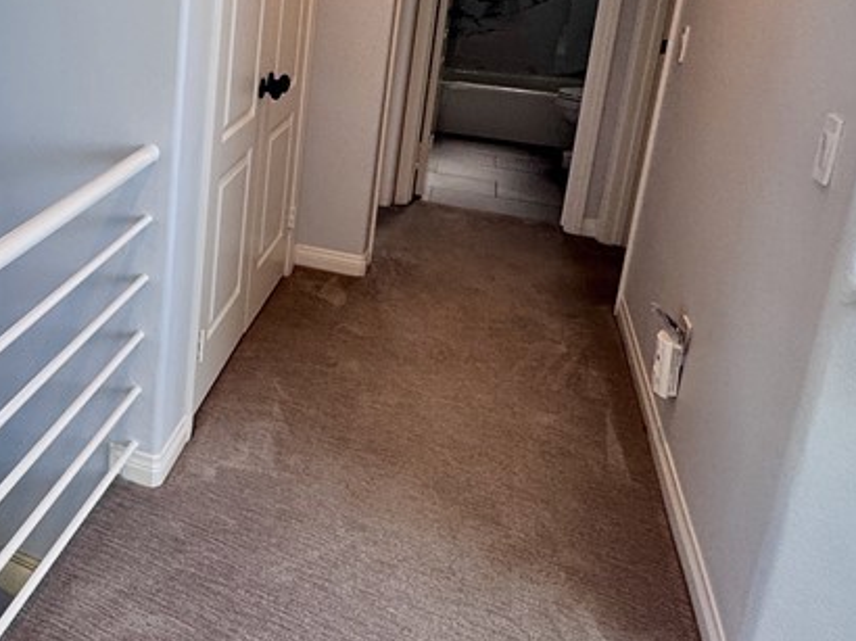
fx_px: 865
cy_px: 106
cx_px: -6
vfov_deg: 38.7
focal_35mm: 35
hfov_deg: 44.5
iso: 64
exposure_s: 1/120
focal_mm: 2.22
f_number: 2.2
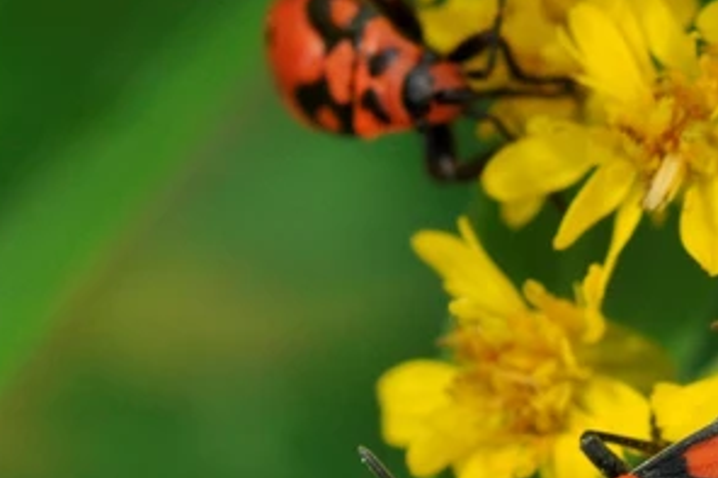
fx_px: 6779
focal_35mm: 340
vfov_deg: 4.0
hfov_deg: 6.1
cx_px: 662
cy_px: 455
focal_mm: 105
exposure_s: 1/500
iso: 400
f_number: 11
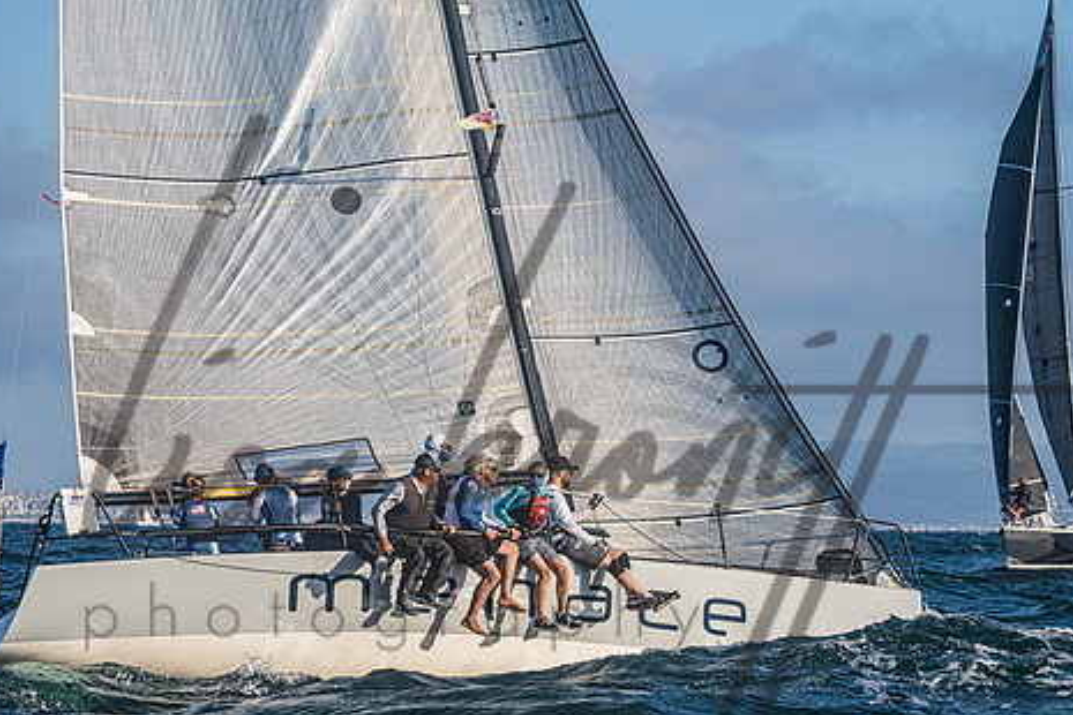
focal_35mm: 198
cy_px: 443
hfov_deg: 10.4
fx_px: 5901
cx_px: 576
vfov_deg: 6.9
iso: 400
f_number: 6.3
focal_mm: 150
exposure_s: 1/2500
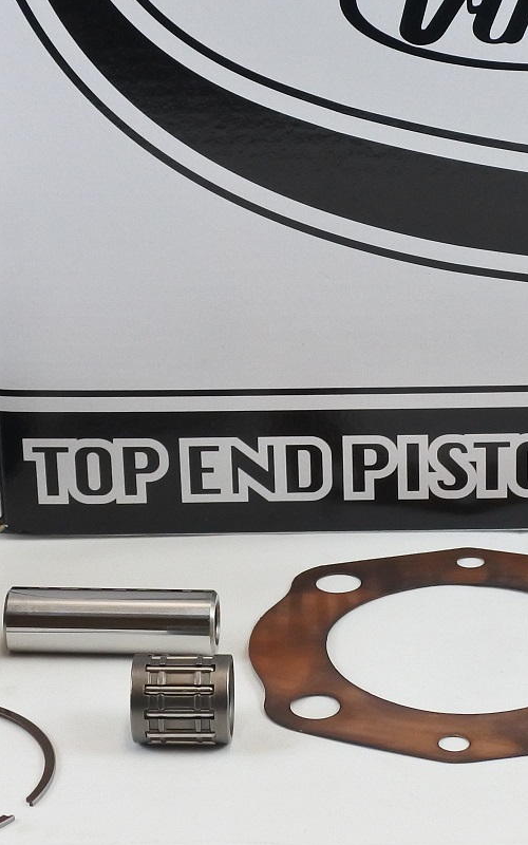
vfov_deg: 27.0
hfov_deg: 17.1
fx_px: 1750
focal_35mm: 76
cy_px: 309
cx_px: 306
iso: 400
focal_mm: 13.1
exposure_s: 1/125
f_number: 4
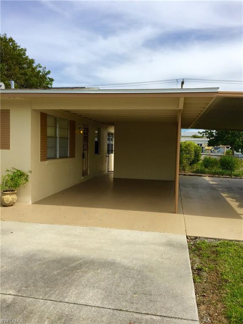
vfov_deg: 61.7
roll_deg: -2.5
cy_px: 162
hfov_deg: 48.2
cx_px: 122
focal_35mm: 29
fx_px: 271
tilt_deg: -3.2
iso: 32
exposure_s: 1/2326
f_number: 2.2
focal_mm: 4.15
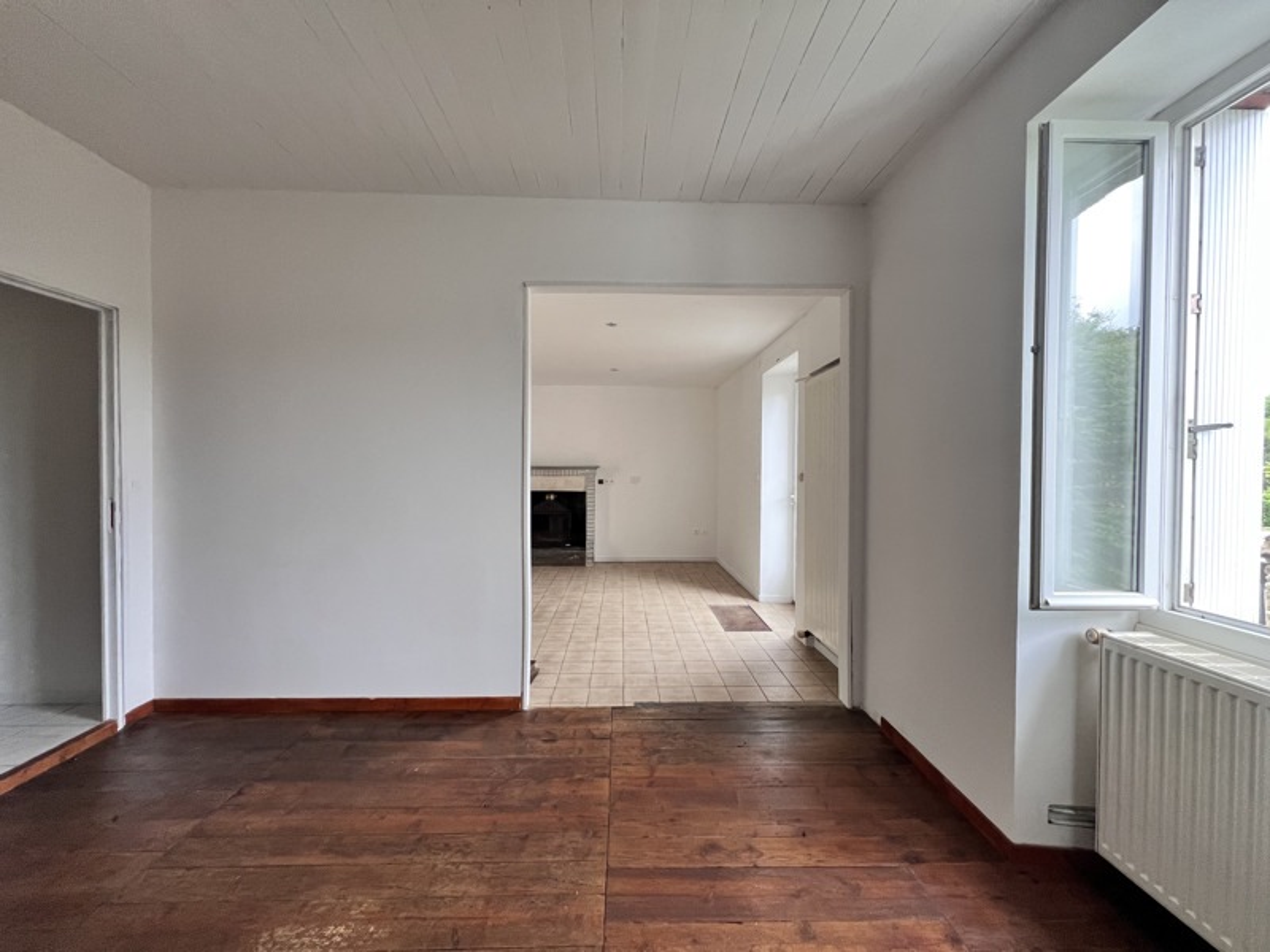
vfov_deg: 89.9
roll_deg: +0.3
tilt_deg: +0.2
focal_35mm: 13
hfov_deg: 106.2
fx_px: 477
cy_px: 476
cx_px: 635
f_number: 1.8
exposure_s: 1/99
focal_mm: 1.57
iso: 160
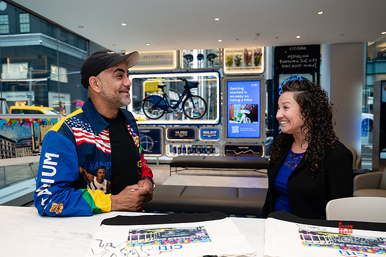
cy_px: 127
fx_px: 287
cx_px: 185
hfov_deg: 67.8
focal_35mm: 27
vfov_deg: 48.2
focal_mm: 25.5
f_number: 4
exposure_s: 1/160
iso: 400
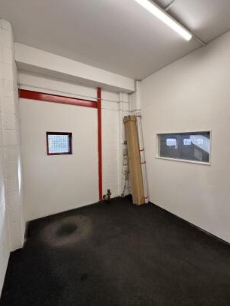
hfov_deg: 81.7
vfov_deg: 98.1
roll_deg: -0.8
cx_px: 120
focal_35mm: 15
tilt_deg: -2.7
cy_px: 148
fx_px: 133
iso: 100
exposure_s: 1/100
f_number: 2.2
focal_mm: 2.22
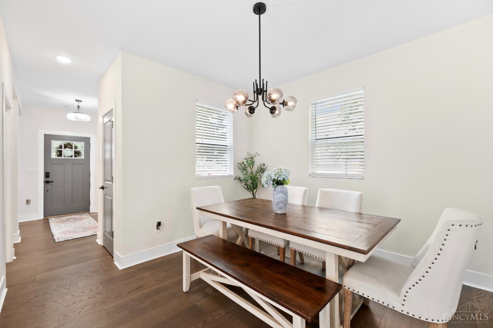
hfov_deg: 100.4
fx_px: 205
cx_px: 246
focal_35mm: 15
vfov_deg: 77.3
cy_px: 164
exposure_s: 1/4
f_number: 6.3
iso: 400
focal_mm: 10
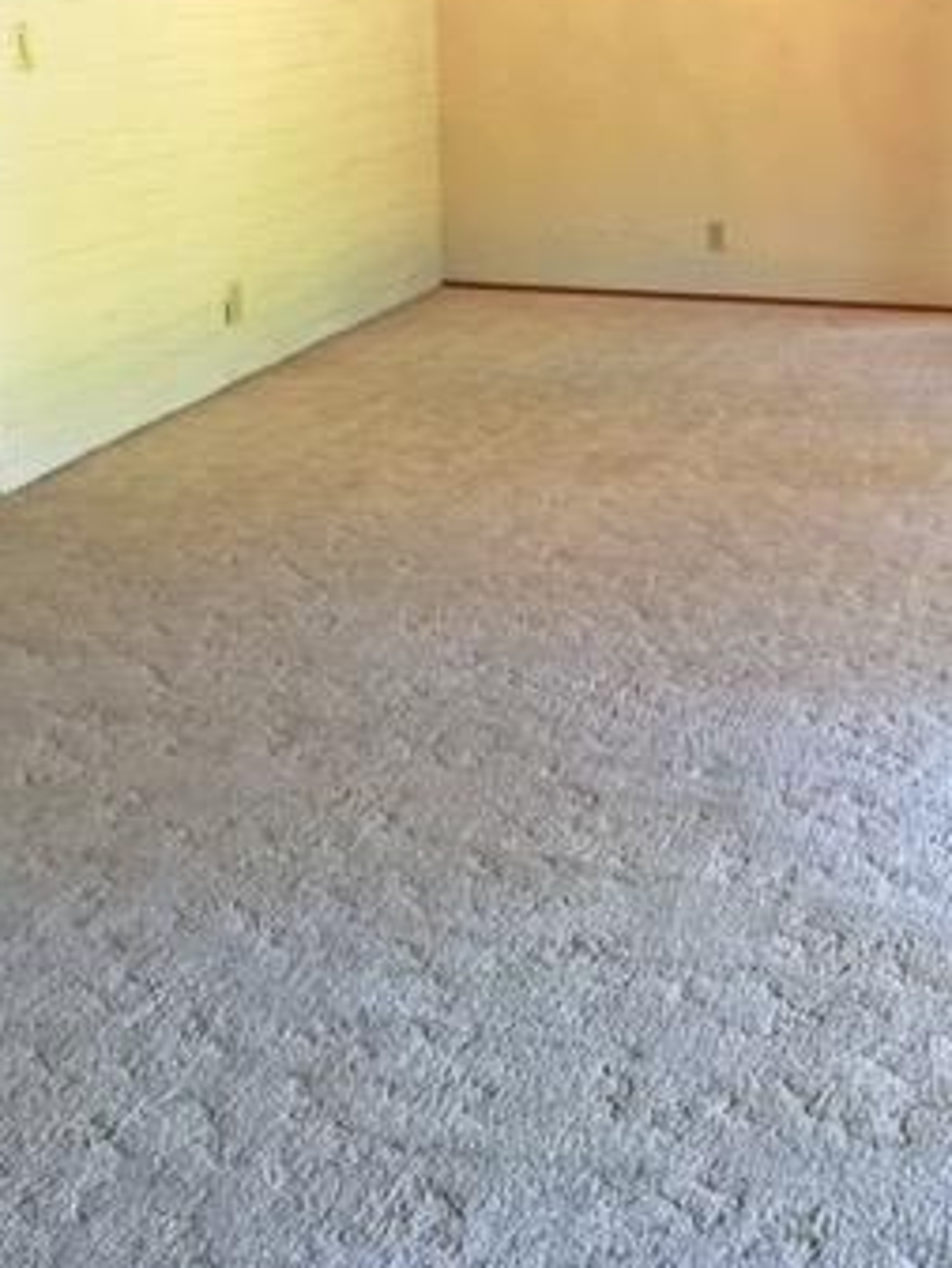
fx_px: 2016
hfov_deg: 25.8
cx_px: 839
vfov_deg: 34.1
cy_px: 305
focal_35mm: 55
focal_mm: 4.15
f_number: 2.2
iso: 40
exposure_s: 1/30
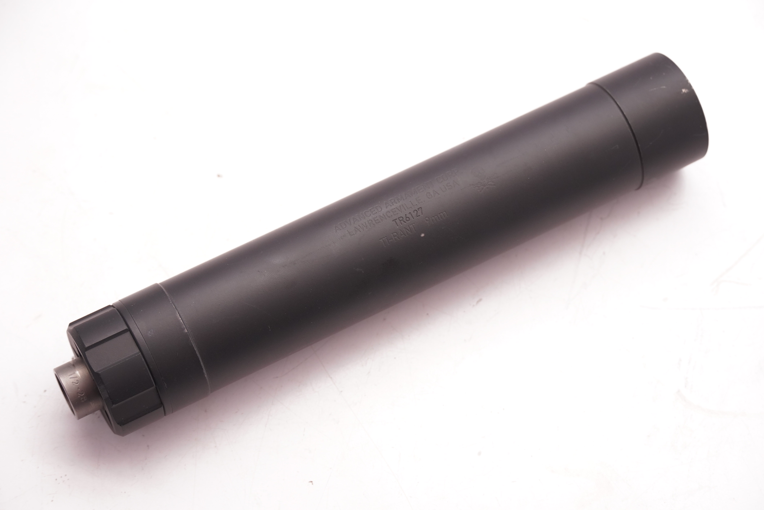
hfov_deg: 21.2
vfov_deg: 14.3
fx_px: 2038
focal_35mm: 96
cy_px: 255
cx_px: 382
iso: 800
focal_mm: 64
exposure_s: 1/125
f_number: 5.6
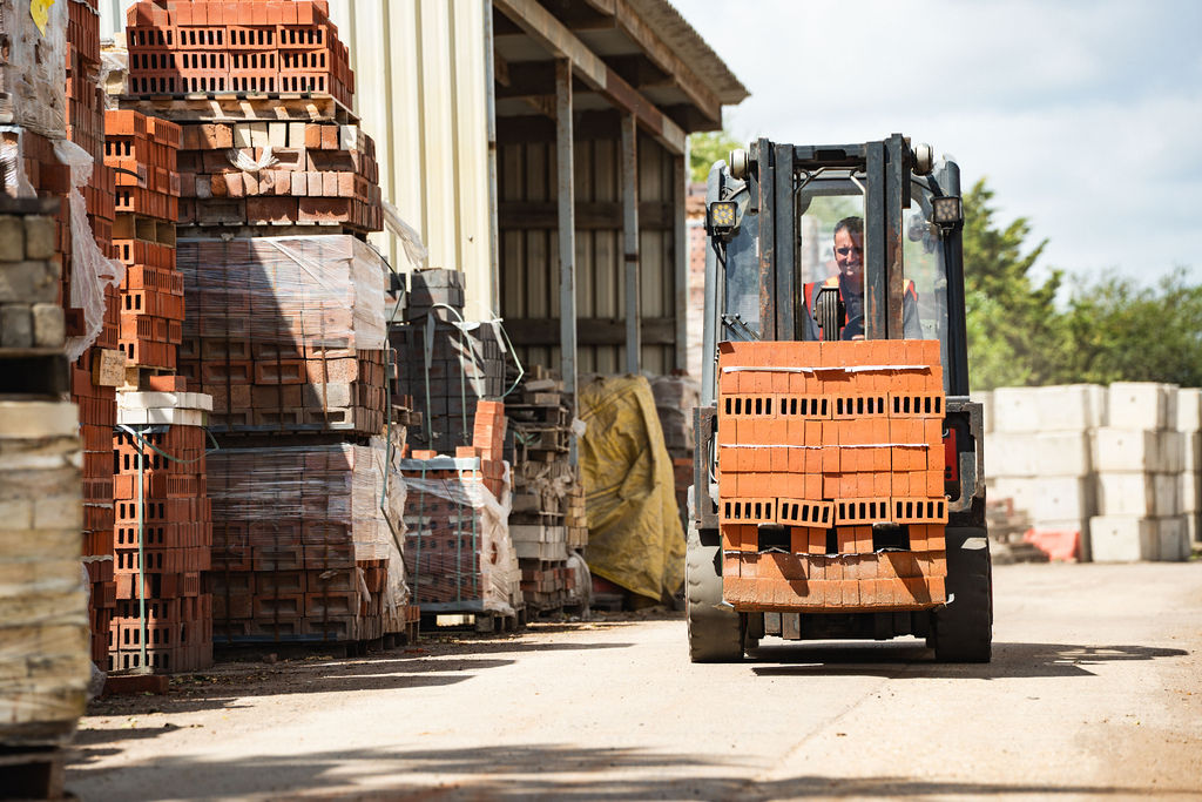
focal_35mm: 150
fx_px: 5009
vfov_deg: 9.2
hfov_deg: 13.7
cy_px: 401
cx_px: 601
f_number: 4.5
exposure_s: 1/200
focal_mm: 150
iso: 160
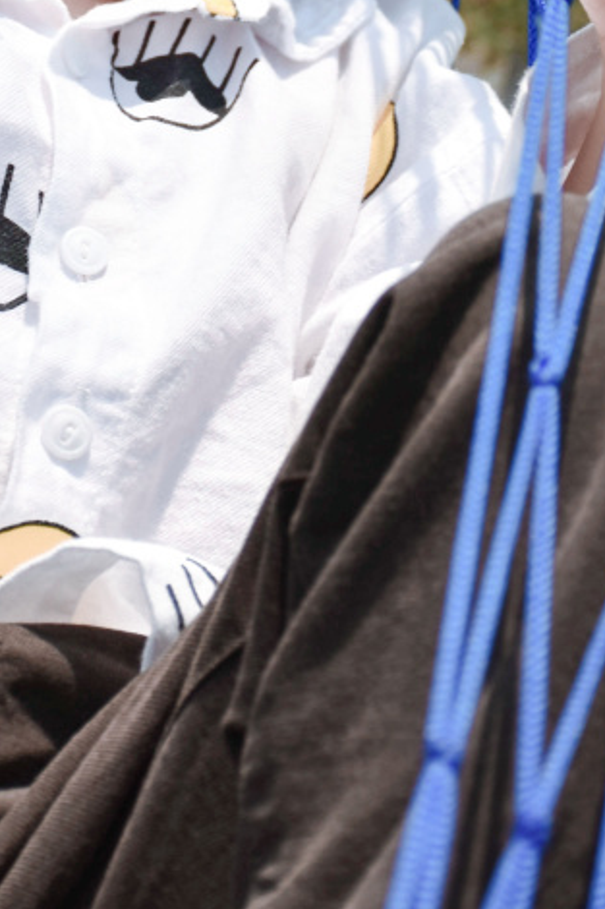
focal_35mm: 172
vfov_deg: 11.7
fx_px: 4346
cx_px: 75
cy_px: -205
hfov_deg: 7.9
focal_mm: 45
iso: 125
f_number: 4.5
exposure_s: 1/800
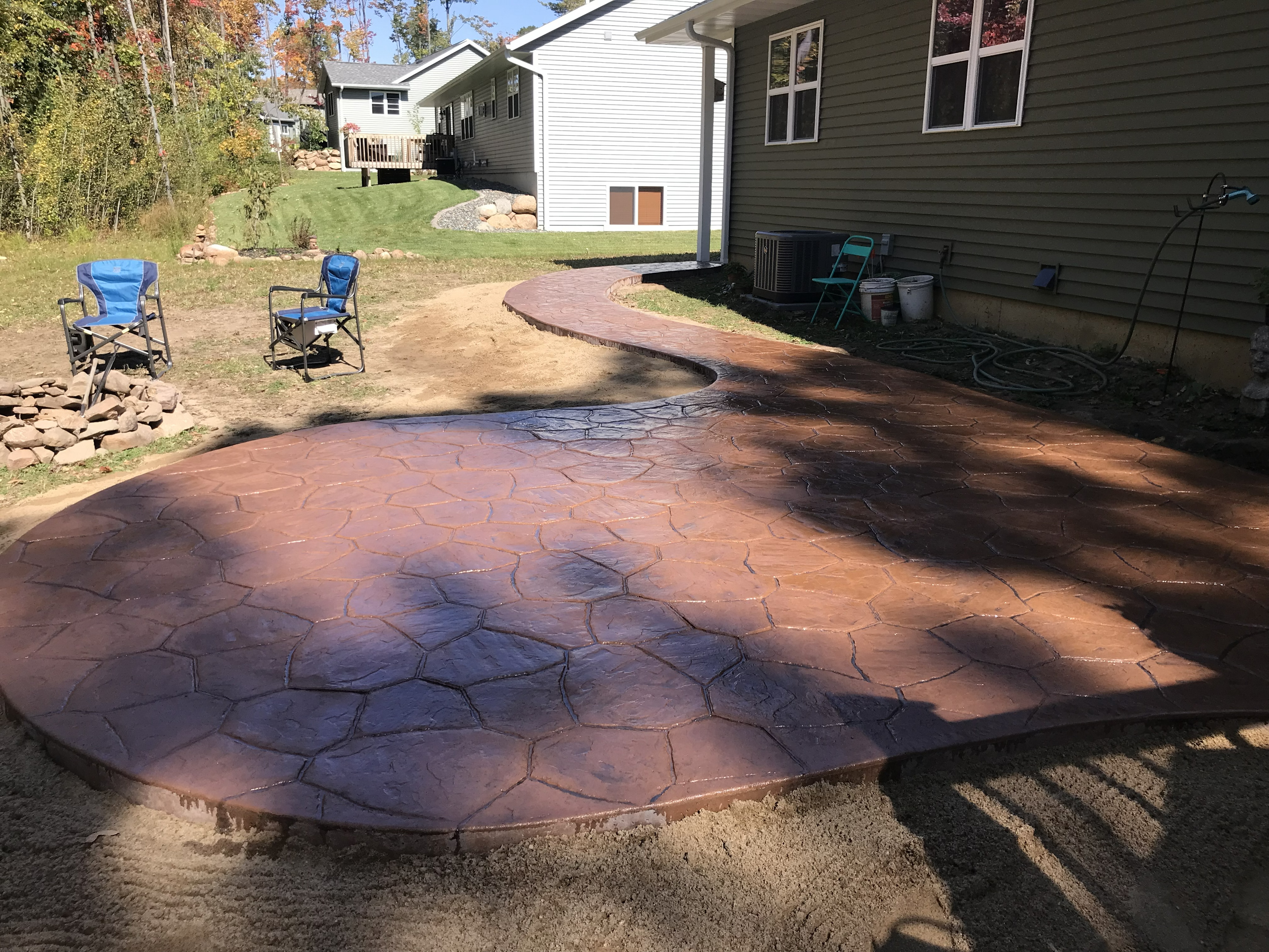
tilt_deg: -17.0
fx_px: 1026
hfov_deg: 63.4
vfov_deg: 49.7
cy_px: 476
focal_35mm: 28
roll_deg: -0.5
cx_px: 634
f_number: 1.8
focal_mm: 3.99
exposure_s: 1/1114
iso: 20
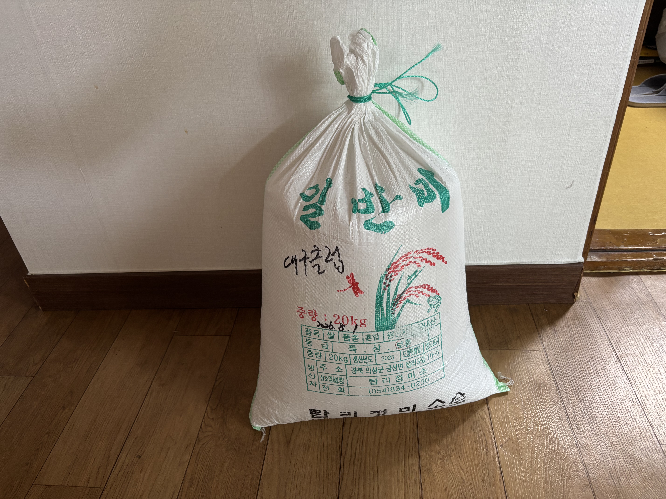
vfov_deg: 53.1
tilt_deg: -35.2
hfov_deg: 67.3
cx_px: 333
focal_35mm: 26
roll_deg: +4.5
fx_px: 500
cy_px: 250
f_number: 1.6
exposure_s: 1/60
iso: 250
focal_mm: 5.96
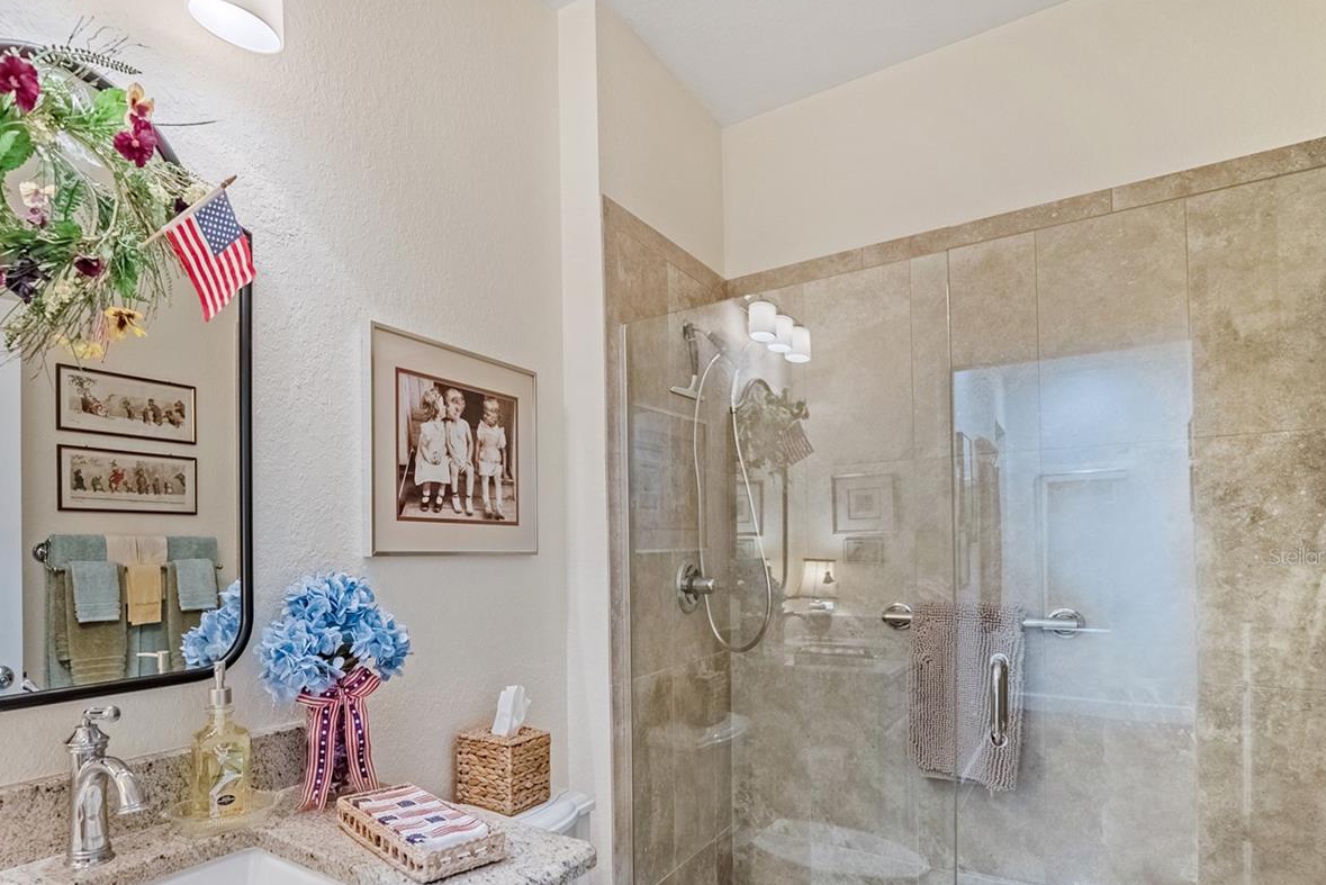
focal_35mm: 19
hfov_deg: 84.6
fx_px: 700
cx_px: 469
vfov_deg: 63.6
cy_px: 556
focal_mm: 14
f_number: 3.5
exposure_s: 1/2500
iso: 1600
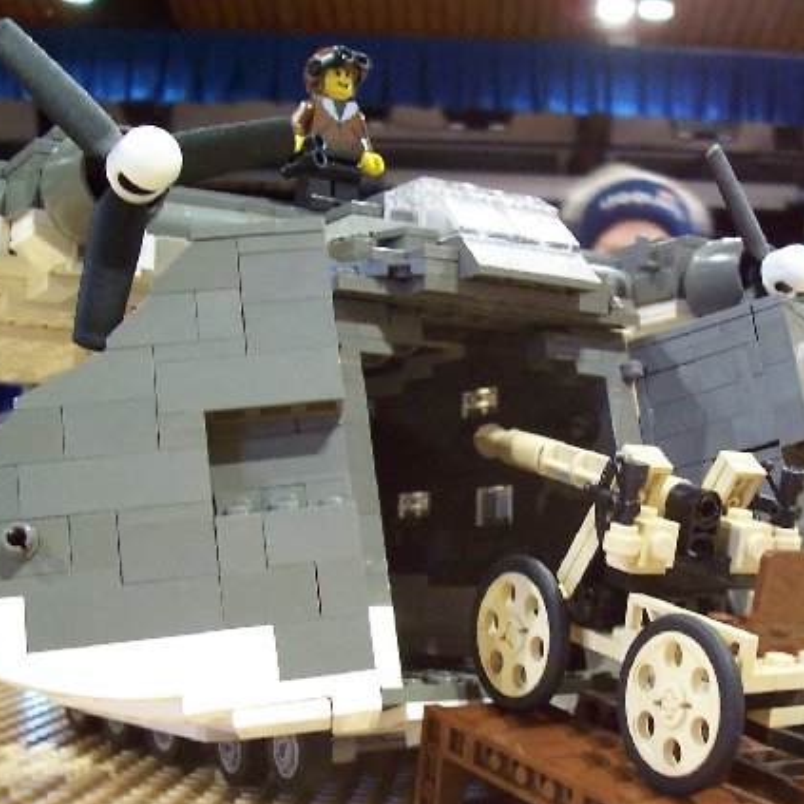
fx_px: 1445
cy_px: 505
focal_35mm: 55
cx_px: 556
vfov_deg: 30.9
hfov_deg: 30.8
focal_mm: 5.6
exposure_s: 1/10
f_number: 2.8
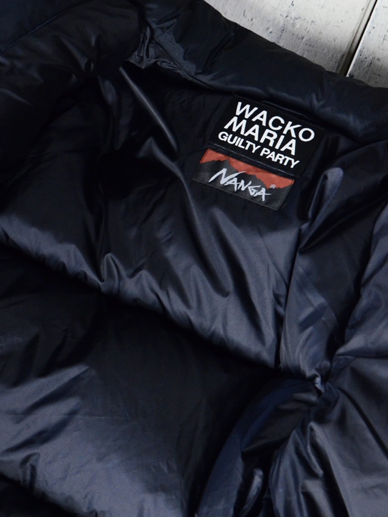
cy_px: 348
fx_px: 1987
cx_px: 122
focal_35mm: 133
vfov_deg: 14.8
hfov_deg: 11.1
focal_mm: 52
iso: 1600
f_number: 5.6
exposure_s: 1/60
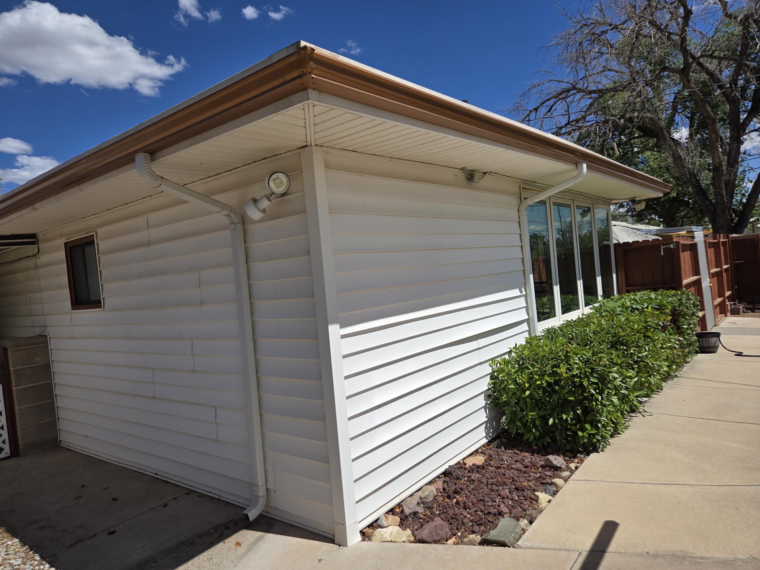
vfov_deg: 58.9
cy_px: 285
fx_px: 505
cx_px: 380
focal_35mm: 23
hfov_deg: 73.9
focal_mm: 5.4
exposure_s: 1/3194
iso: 25
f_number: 1.8
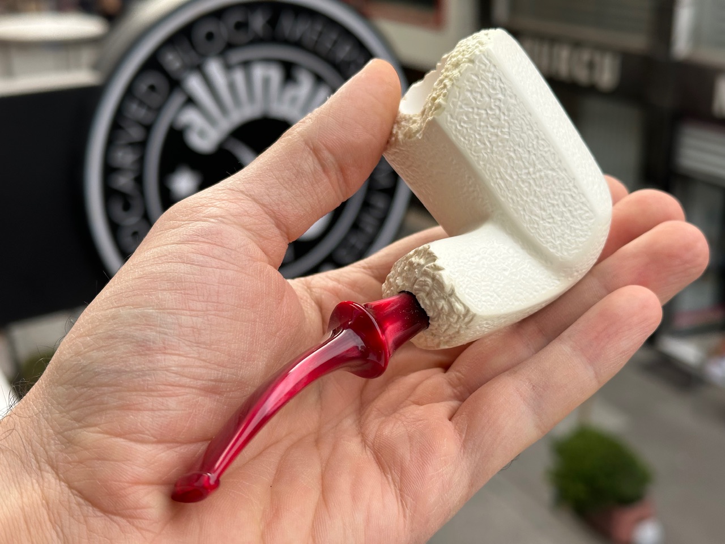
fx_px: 1005
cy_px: 272
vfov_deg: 30.3
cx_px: 362
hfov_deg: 39.7
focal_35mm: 48
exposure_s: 1/872
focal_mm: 6.86
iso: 64
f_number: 1.78
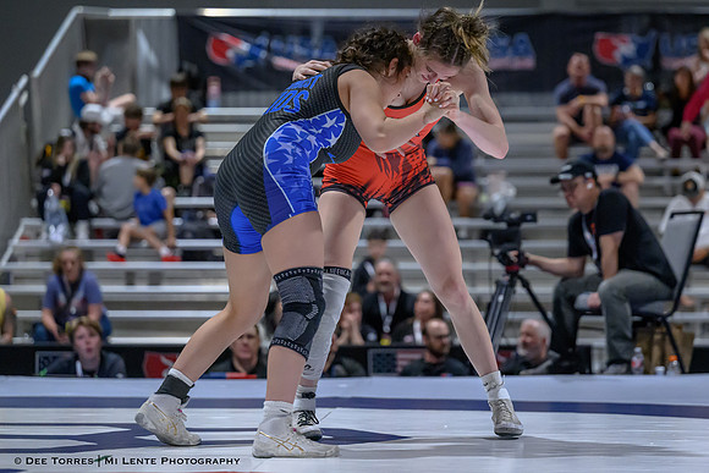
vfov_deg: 9.7
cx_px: 411
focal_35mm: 142
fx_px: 2791
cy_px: 192
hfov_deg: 14.5
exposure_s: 1/640
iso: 7200
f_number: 2.8
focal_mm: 110
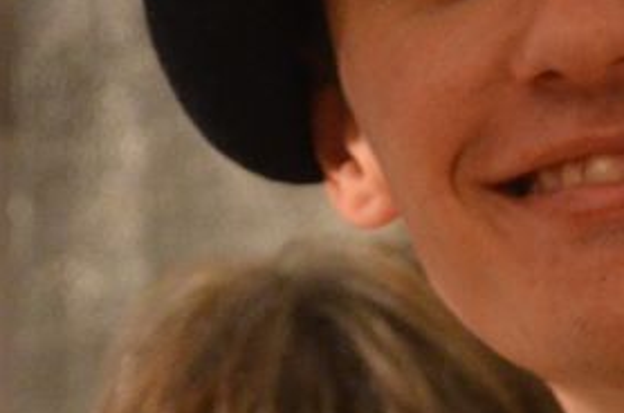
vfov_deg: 4.6
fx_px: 5171
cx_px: -77
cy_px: 164
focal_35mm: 299
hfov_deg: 6.9
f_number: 4.5
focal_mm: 34
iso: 1600
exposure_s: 1/20
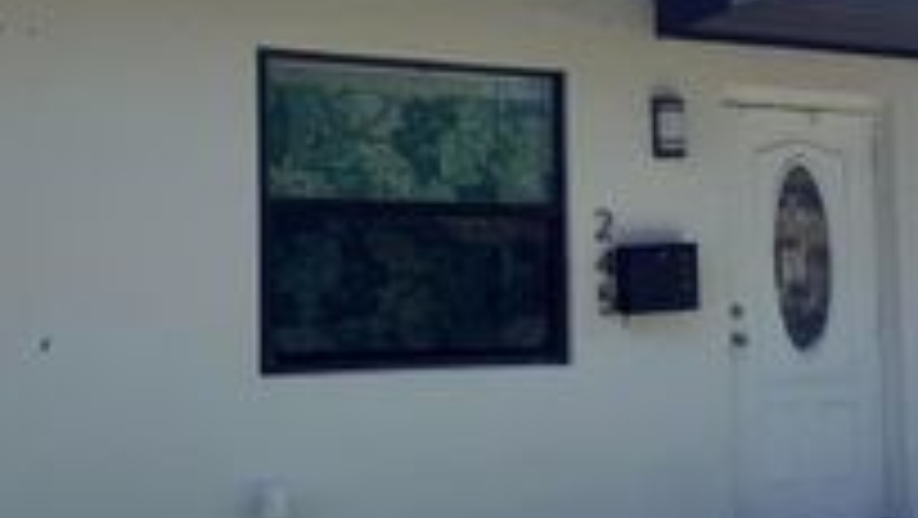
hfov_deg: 32.3
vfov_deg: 18.8
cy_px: 236
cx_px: 675
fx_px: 1559
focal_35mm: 64
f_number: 1.78
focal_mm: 6.76
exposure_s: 1/4975
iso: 80
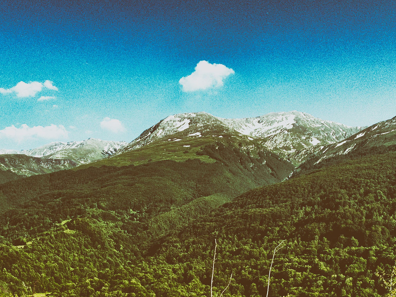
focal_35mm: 52
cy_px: 190
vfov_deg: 27.9
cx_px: 175
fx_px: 595
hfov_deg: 36.8
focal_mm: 4.28
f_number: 2.4
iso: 50
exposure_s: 1/708
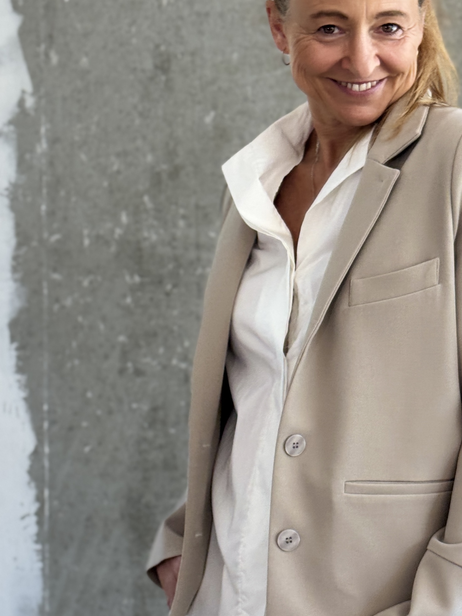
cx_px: 302
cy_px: 331
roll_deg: -1.6
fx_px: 1548
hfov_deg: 16.9
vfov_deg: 22.5
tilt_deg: -4.3
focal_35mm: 87
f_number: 1.78
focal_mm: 6.76
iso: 80
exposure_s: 1/100
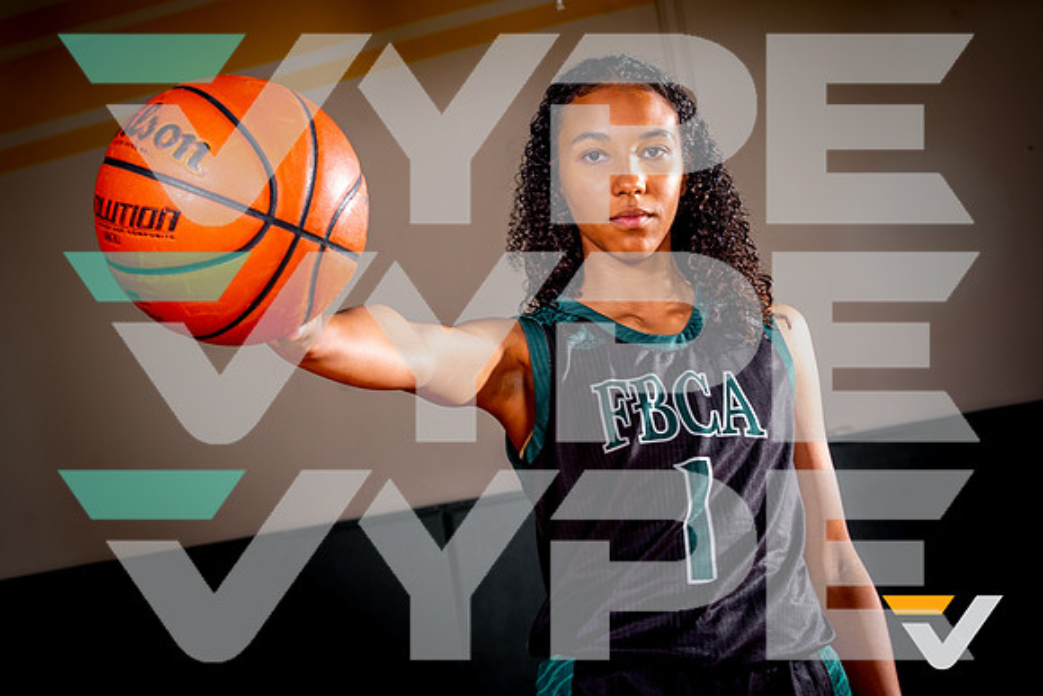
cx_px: 527
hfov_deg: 23.4
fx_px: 2520
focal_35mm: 87
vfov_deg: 15.7
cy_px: 349
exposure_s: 1/125
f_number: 8
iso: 100
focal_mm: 70
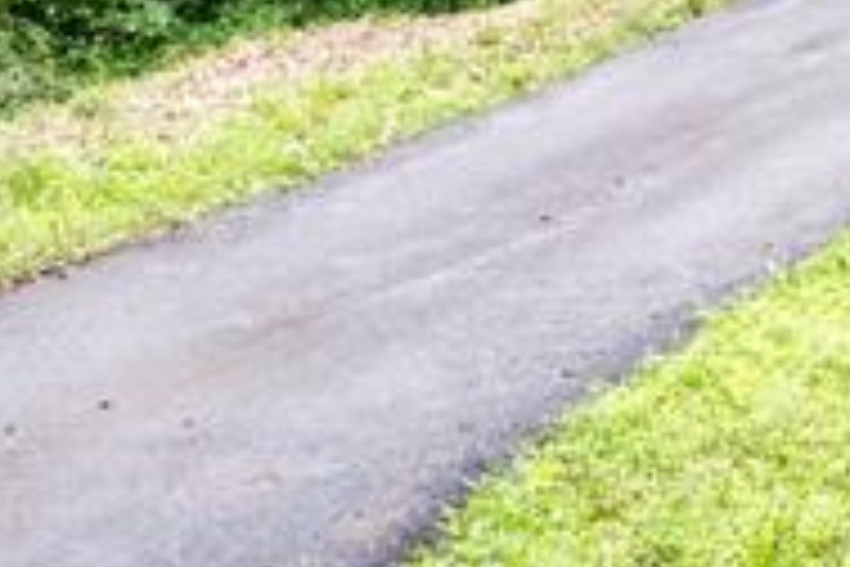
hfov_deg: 10.5
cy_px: -234
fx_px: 4486
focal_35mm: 190
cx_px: 1259
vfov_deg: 7.1
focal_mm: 35
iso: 400
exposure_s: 1/160
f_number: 4
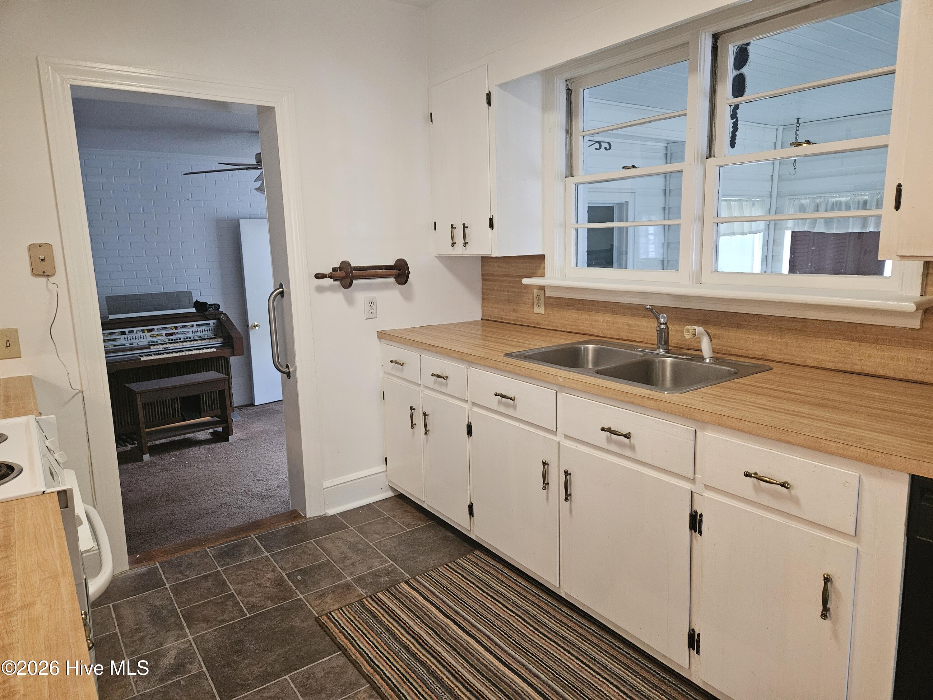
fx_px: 620
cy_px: 350
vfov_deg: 58.9
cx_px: 466
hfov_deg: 73.9
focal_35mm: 23
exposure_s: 1/120
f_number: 1.8
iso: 800
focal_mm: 5.4
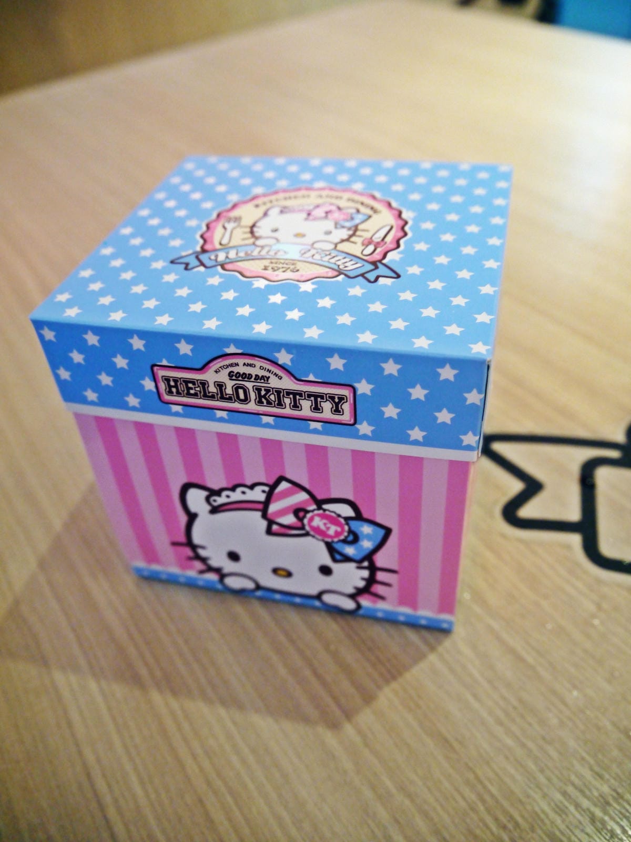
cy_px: 421
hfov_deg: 49.7
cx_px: 316
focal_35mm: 28
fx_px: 681
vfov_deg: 63.4
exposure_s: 1/60
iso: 640
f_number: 3.5
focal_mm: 14
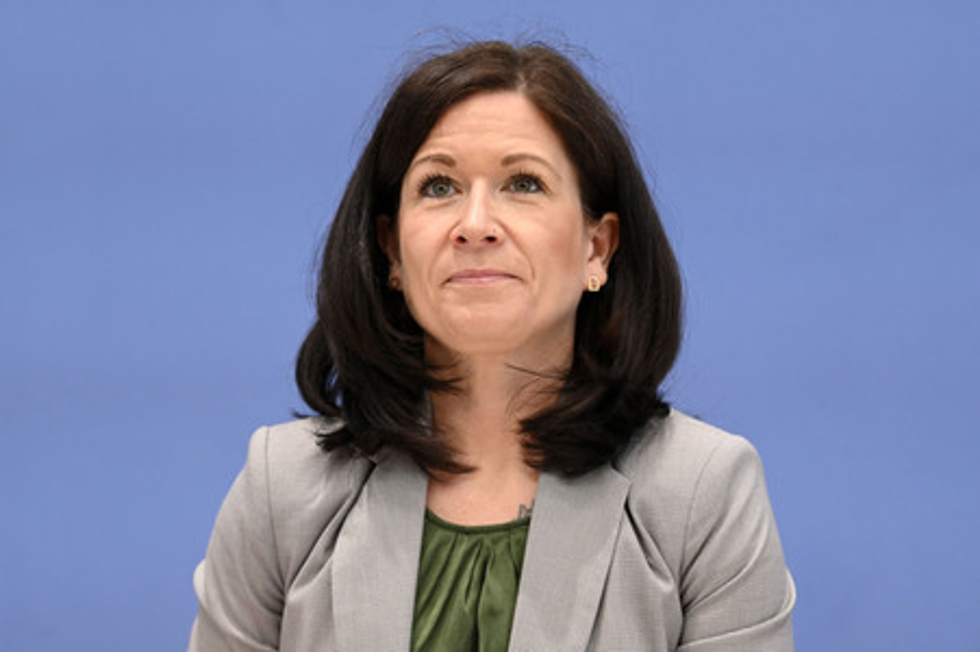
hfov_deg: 16.8
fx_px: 3319
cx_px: 490
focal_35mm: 122
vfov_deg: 11.2
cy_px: 326
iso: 5000
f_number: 5.6
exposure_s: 1/500
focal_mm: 122
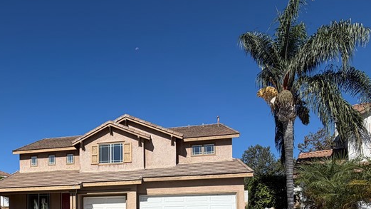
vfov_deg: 34.6
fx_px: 295
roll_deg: +0.3
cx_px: 95
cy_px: 218
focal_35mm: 30
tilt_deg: +1.4
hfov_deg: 61.0
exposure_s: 1/1211
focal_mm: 2.22
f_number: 2.2
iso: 20
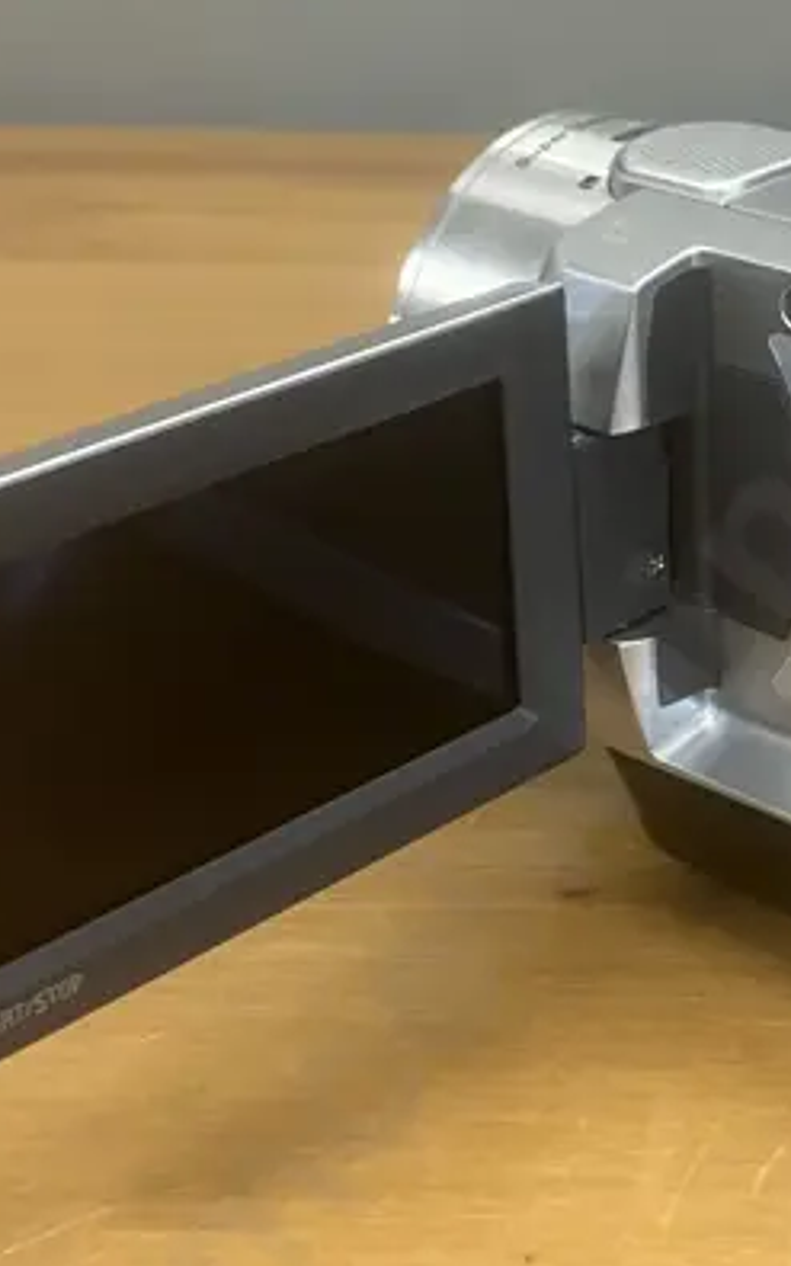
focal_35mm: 77
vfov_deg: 26.7
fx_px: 2655
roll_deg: -0.4
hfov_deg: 16.5
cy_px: 478
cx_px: 820
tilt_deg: -20.5
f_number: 1.8
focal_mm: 3.99
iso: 200
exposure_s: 1/50
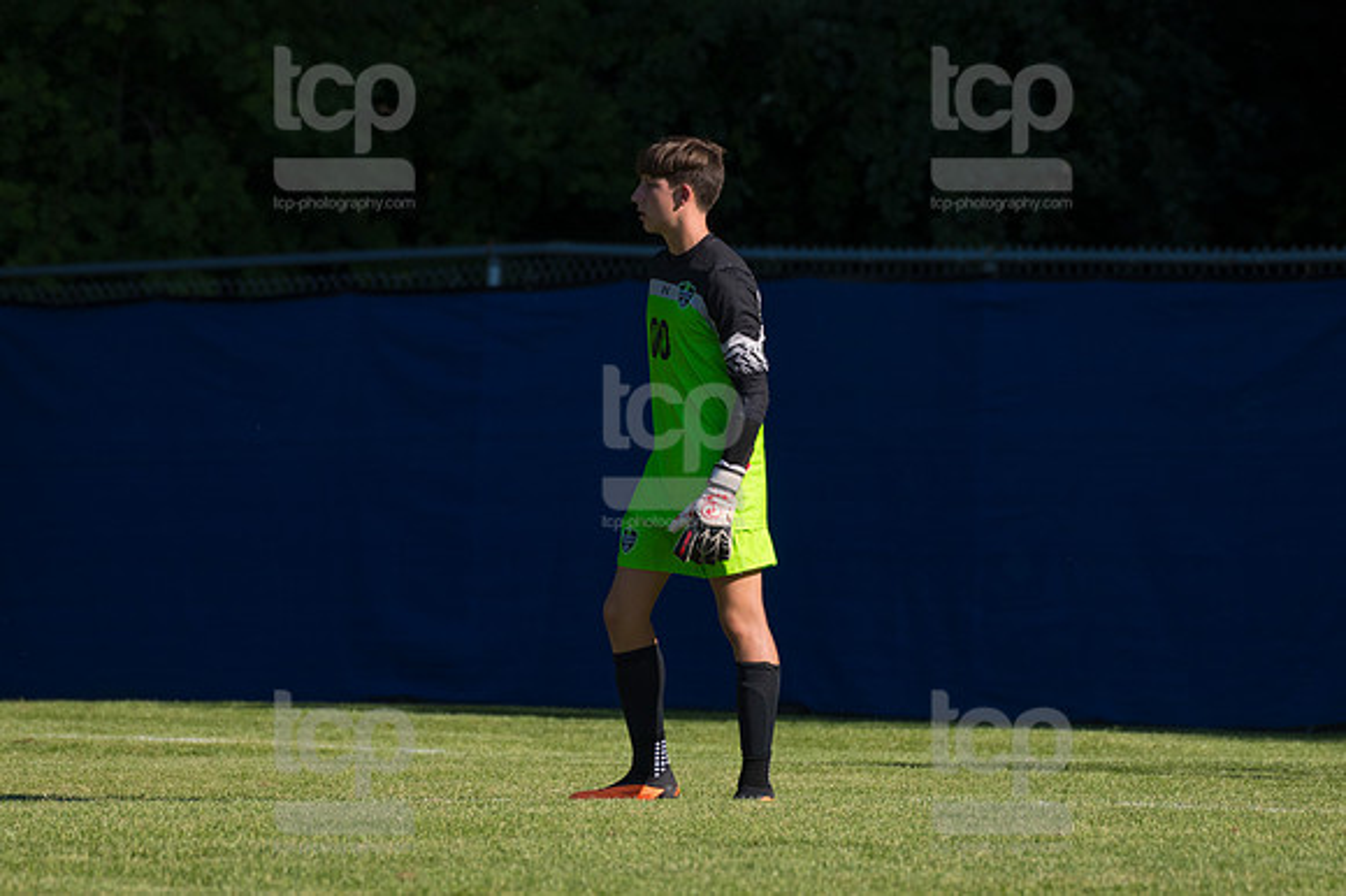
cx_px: 673
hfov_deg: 4.0
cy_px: 448
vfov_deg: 2.7
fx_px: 19057
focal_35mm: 510
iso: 320
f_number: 5.6
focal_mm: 340
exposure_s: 1/2000
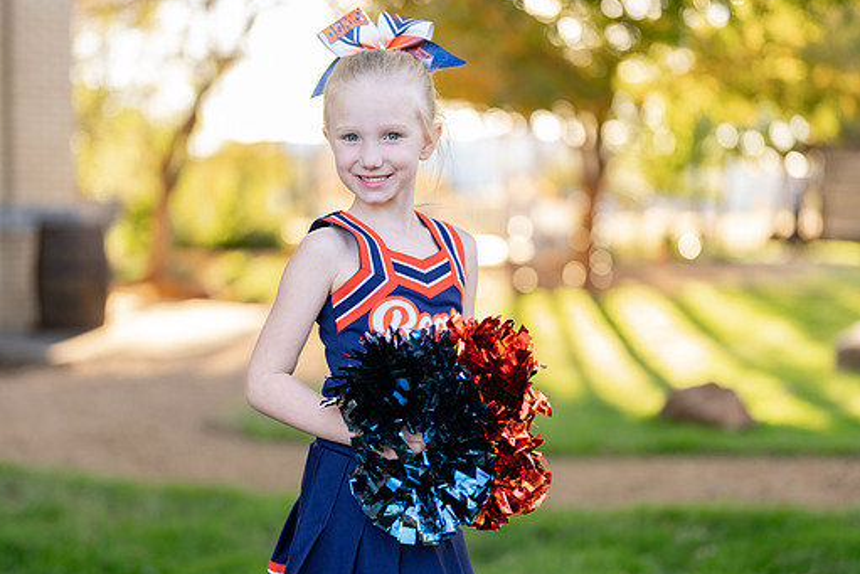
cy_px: 295
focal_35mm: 62
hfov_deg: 32.4
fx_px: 1481
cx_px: 407
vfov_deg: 21.9
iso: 100
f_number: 1.2
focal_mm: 50
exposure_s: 1/400
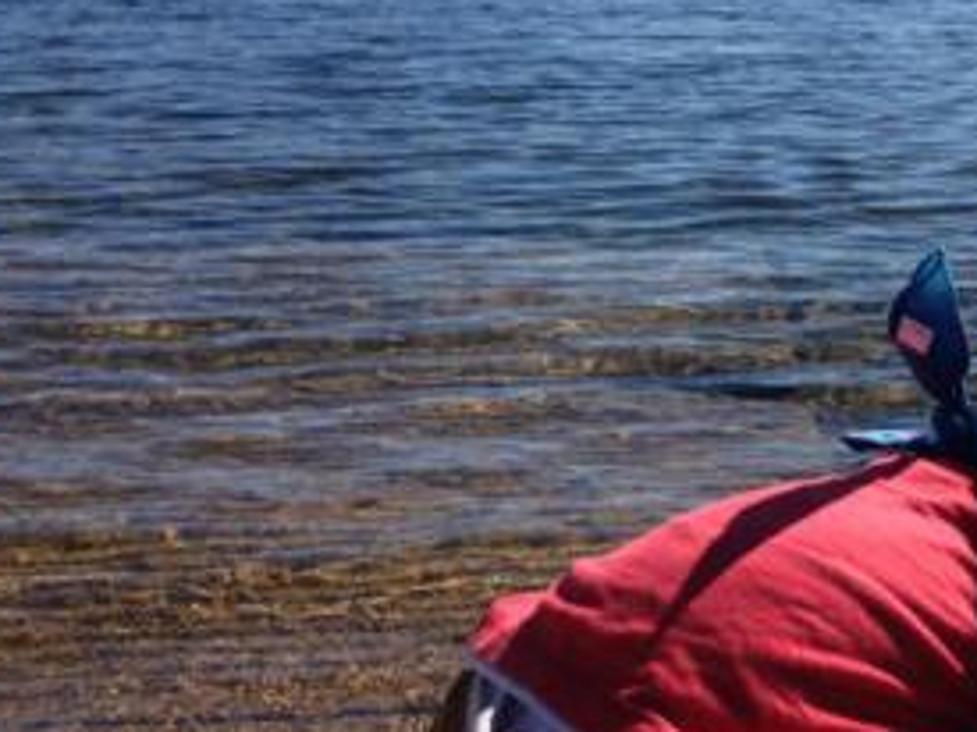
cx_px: 838
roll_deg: +0.4
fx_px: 1693
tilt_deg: -15.1
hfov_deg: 31.0
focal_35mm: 60
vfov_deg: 24.4
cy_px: 304
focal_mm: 4.12
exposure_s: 1/1748
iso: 50
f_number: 2.4
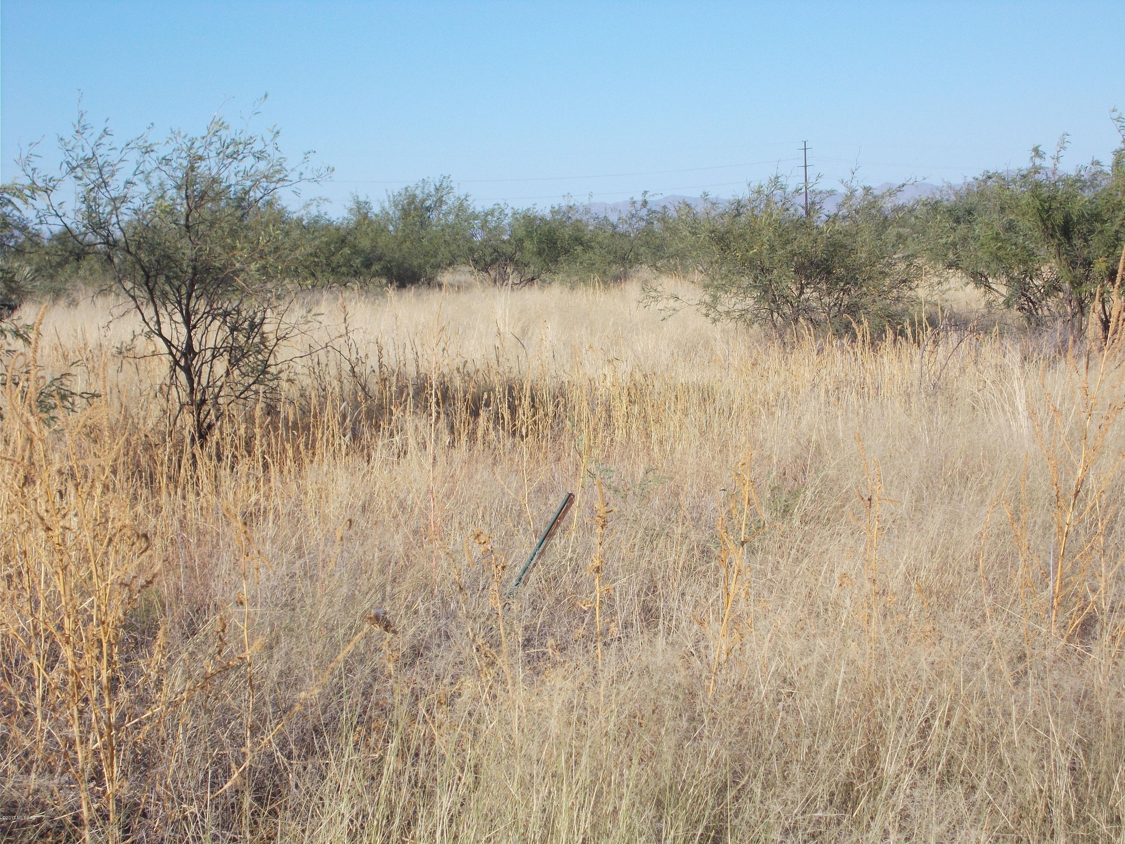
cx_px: 562
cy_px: 422
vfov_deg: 19.4
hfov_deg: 25.7
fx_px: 2470
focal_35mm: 76
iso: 80
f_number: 5.8
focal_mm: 13.5
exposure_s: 1/320
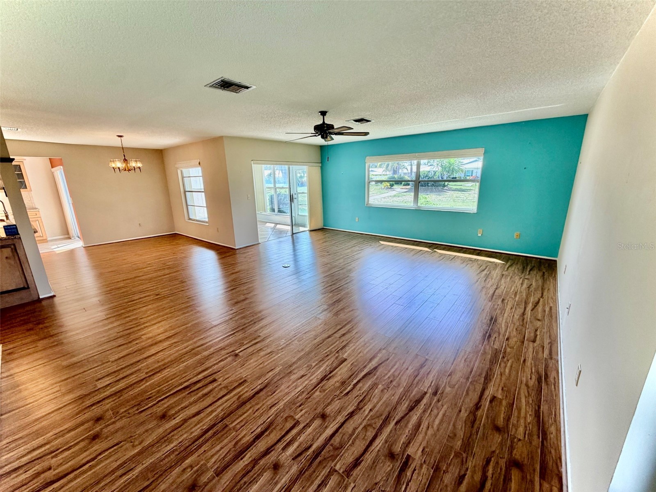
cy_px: 246
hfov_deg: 102.1
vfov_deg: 85.7
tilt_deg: -15.2
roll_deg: +1.3
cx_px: 328
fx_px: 265
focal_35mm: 14
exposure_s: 1/120
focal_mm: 2.22
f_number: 2.2
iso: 80
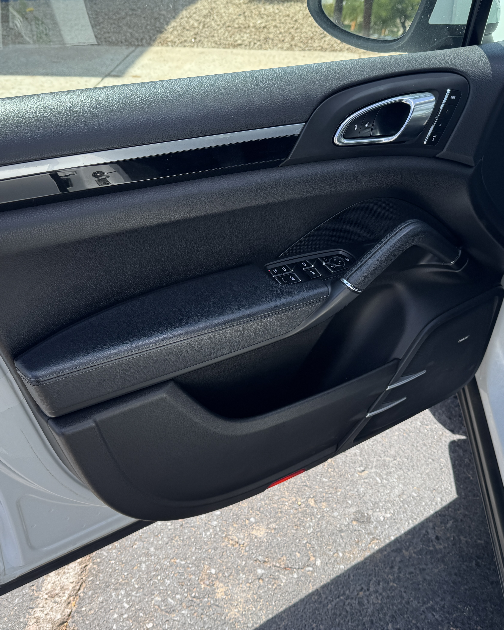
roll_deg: +0.4
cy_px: 307
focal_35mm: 32
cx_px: 244
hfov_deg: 45.8
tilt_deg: -36.0
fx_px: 597
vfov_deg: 55.7
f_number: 1.78
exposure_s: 1/1261
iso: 80
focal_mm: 6.76
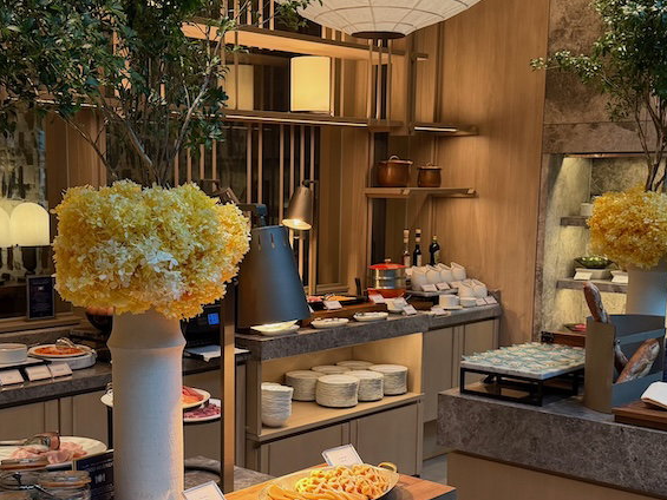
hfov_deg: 37.4
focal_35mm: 51
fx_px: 983
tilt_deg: -7.9
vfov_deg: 28.4
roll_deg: -0.3
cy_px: 322
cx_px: 272
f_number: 1.78
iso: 200
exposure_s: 1/94
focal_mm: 6.76
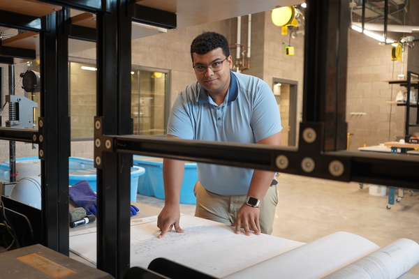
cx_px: 210
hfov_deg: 57.2
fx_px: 384
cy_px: 140
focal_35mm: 33
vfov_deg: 40.0
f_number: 4
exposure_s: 1/160
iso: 2500
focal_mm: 33
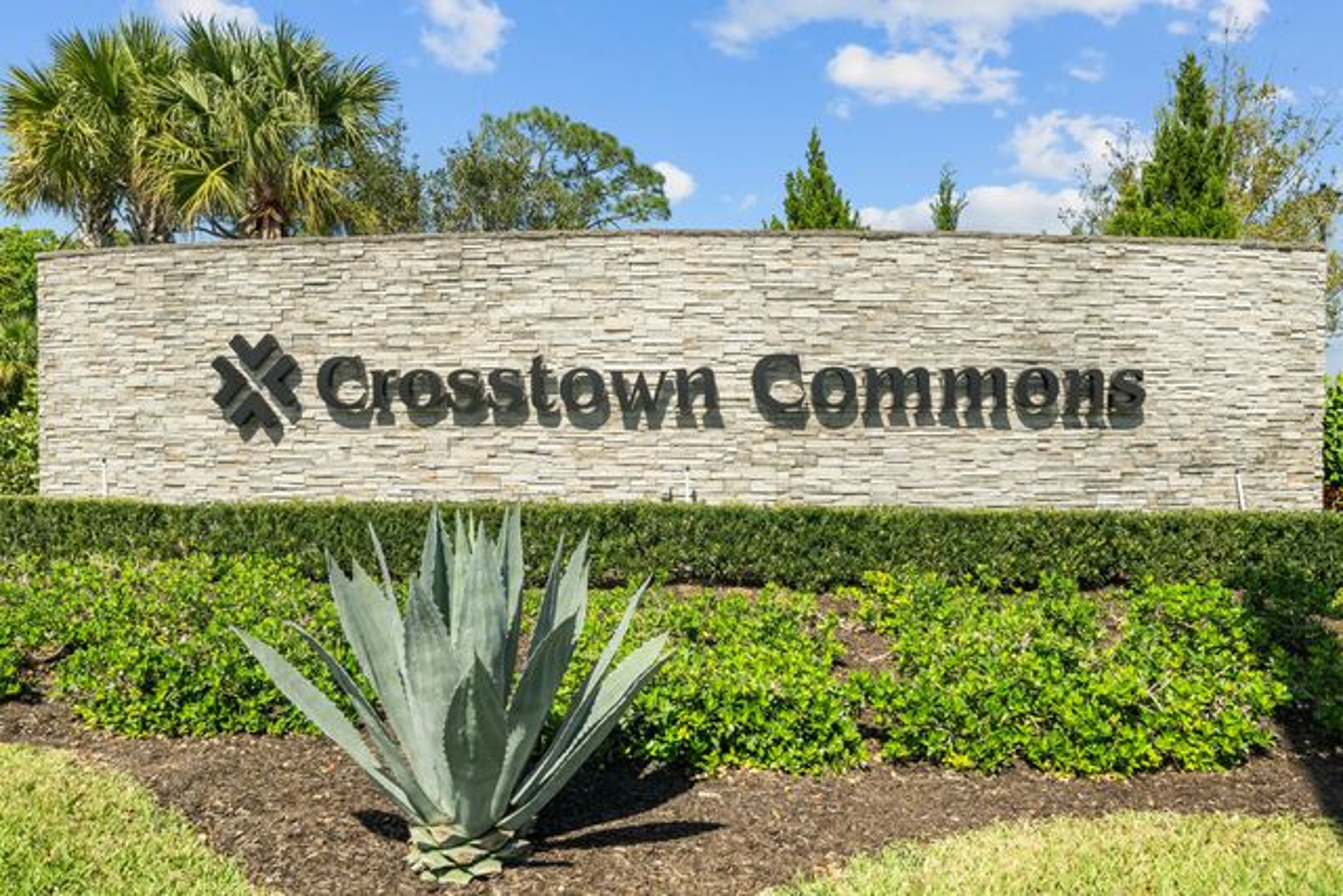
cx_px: 672
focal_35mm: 30
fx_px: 1119
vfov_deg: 43.6
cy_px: 448
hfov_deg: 61.9
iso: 2000
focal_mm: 30
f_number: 8
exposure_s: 1/640
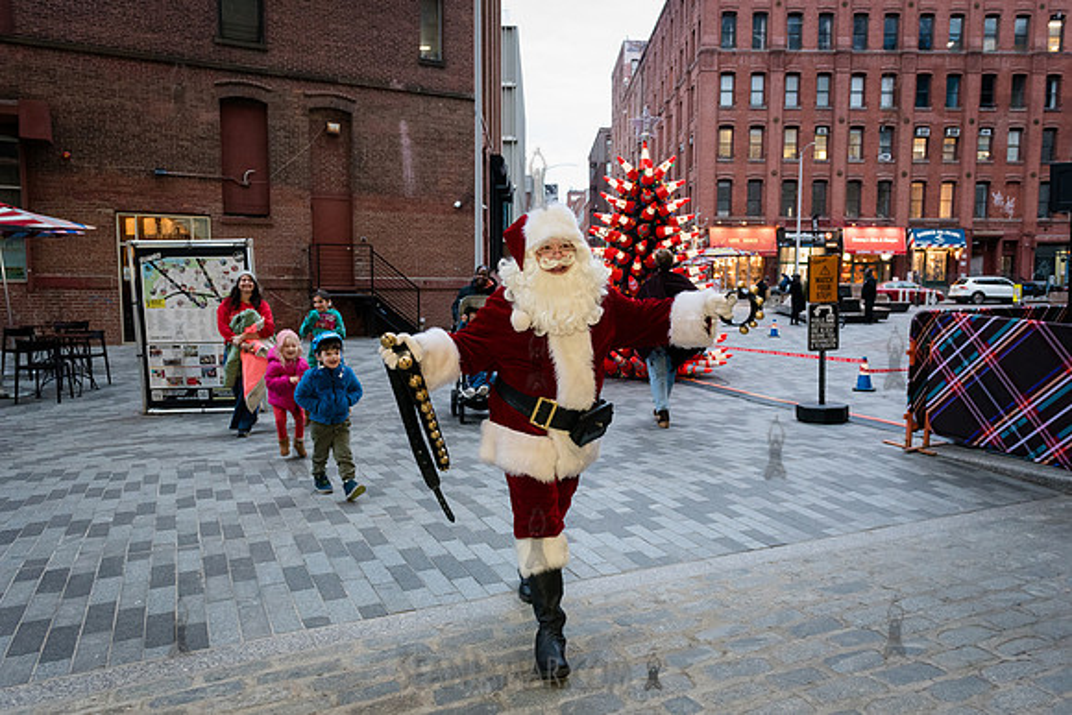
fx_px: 759
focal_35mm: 25
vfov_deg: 50.4
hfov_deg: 70.4
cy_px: 358
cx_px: 555
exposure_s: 1/125
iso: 4000
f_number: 4
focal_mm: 24
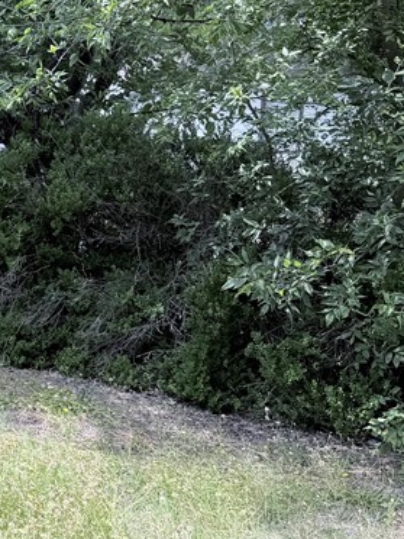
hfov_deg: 18.0
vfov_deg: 29.4
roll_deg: -0.3
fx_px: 1027
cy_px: 252
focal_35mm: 66
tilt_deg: -7.4
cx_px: -308
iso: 80
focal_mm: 6.76
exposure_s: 1/849
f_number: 1.78
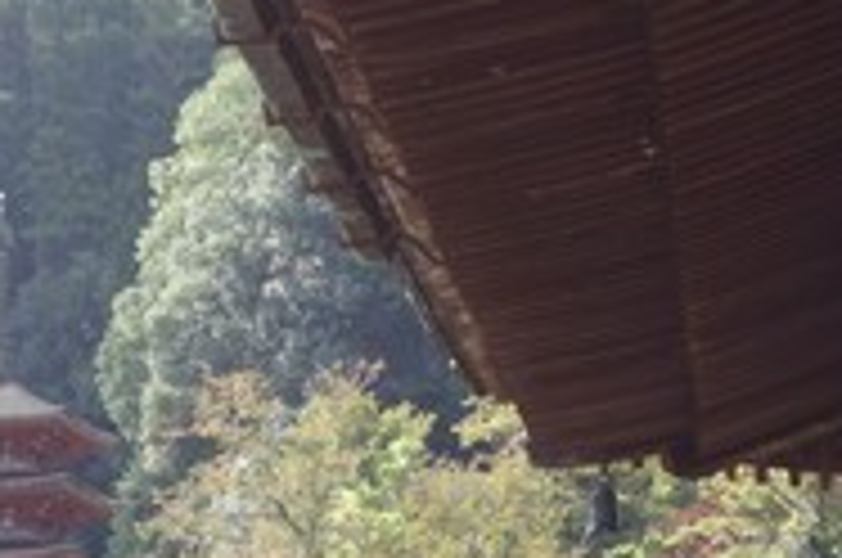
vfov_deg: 9.0
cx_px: 288
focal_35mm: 152
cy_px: 392
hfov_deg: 13.5
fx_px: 3549
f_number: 5.6
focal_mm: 23.55
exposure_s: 1/100
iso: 125
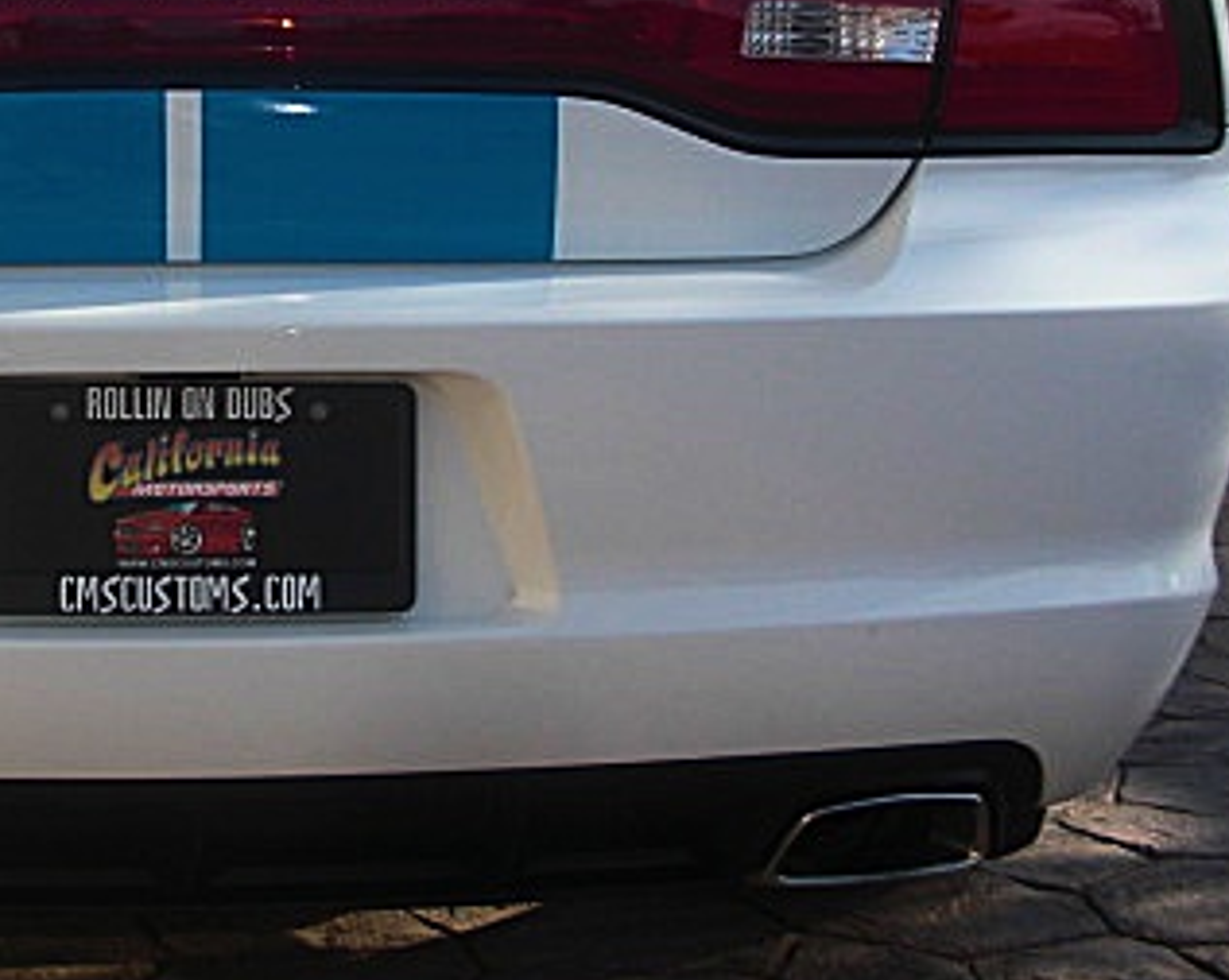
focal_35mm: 71
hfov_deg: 26.1
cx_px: 171
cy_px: 256
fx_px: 2580
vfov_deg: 21.4
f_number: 2.8
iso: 50
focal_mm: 6.3
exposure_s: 1/640
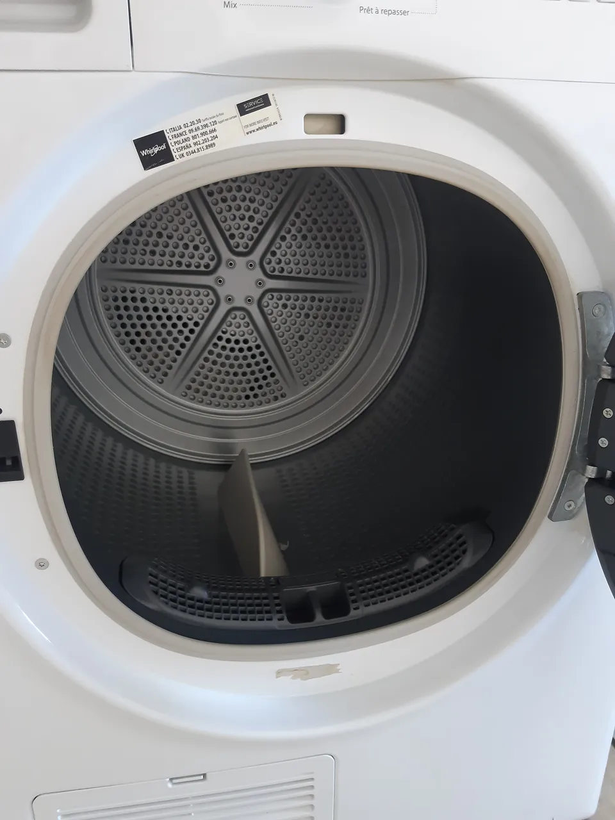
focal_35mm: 26
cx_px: 308
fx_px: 616
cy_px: 410
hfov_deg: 53.1
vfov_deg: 67.3
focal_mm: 3.92
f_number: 1.7
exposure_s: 1/30
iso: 200
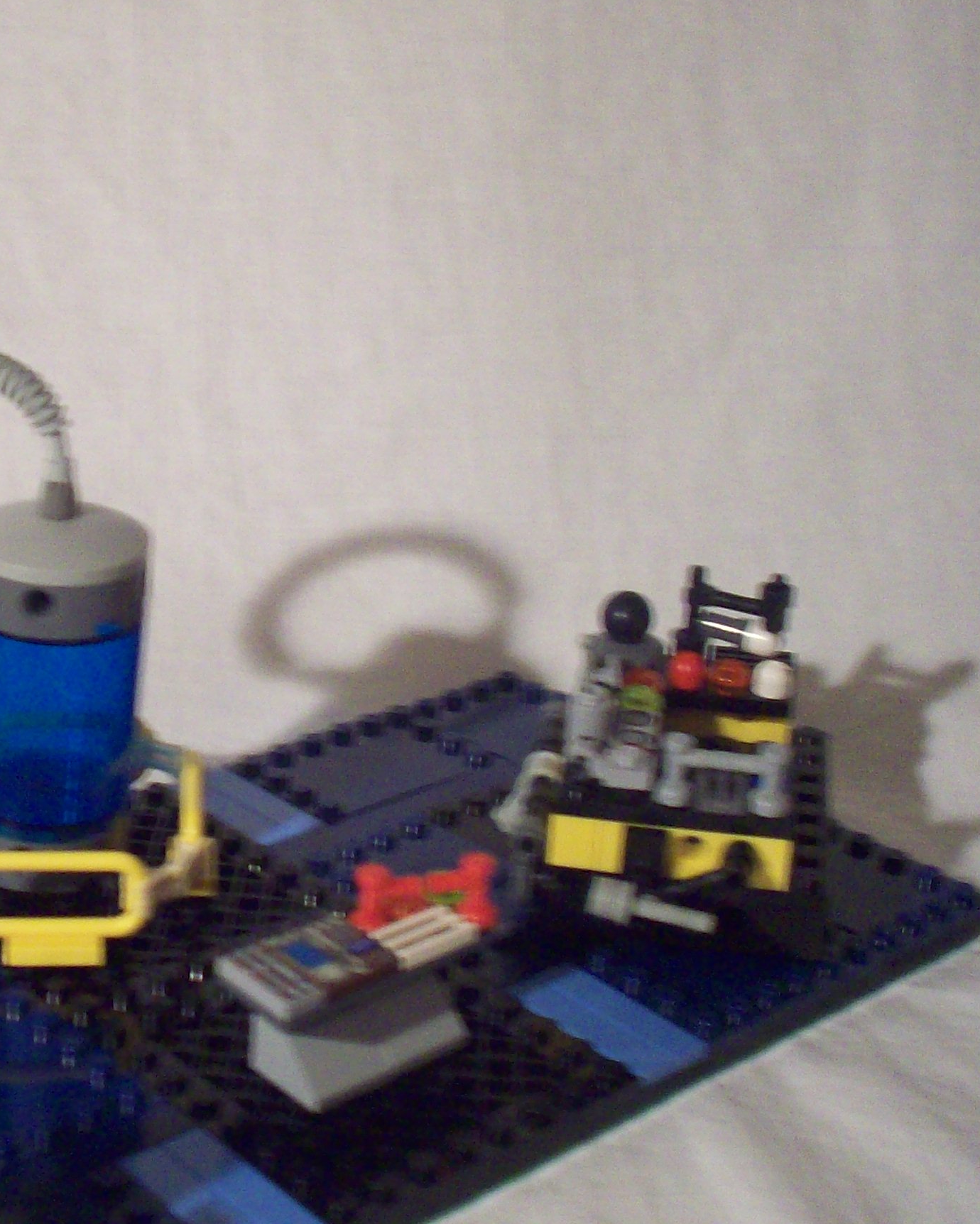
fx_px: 2320
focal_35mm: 64
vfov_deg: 29.6
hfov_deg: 23.5
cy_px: 560
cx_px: 198
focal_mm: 6.2
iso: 193
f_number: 2.8
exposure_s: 1/8
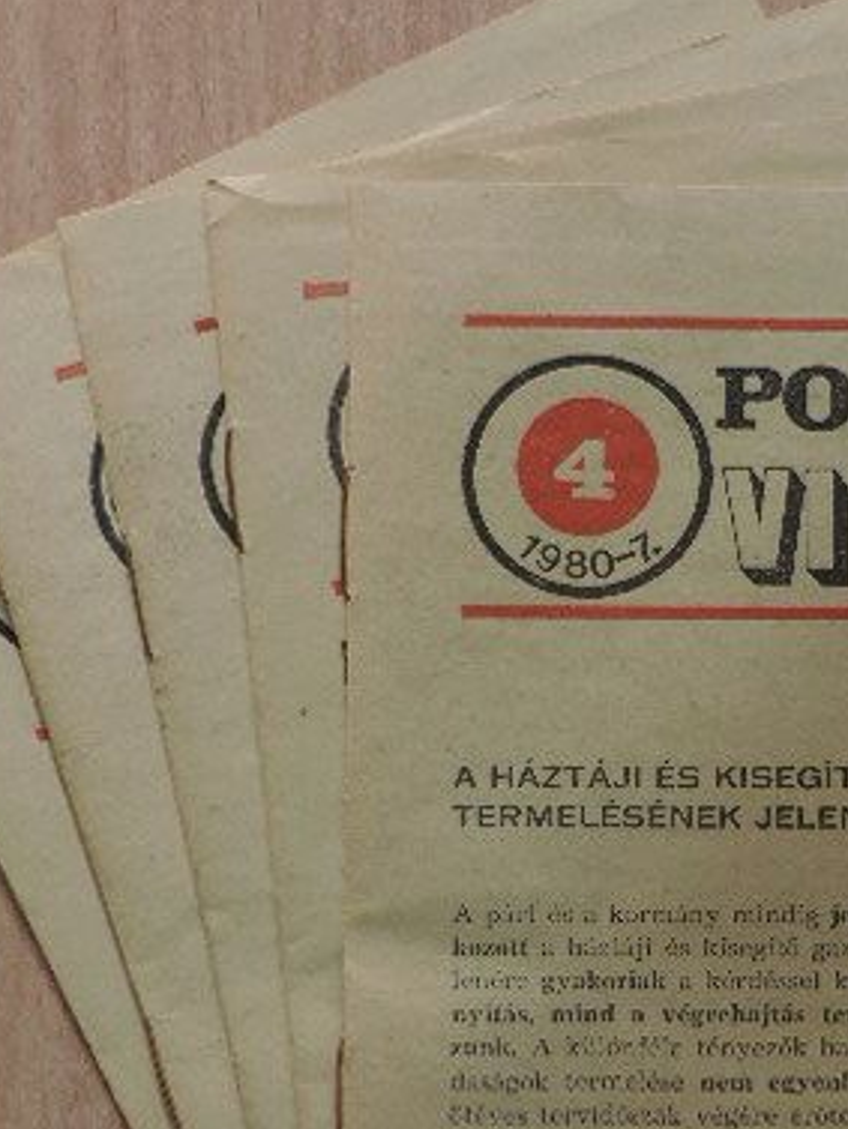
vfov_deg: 26.6
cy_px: 701
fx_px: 2383
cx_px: 629
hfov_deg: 20.0
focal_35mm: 73
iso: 400
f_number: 3.4
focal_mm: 7.6
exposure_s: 1/25
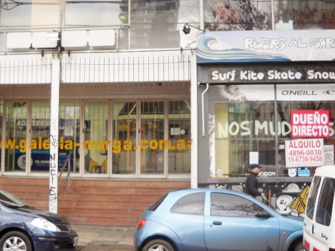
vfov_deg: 27.9
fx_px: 503
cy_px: 93
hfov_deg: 36.7
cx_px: 134
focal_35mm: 52
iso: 147
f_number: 3.1
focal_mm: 6.72
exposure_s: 1/60
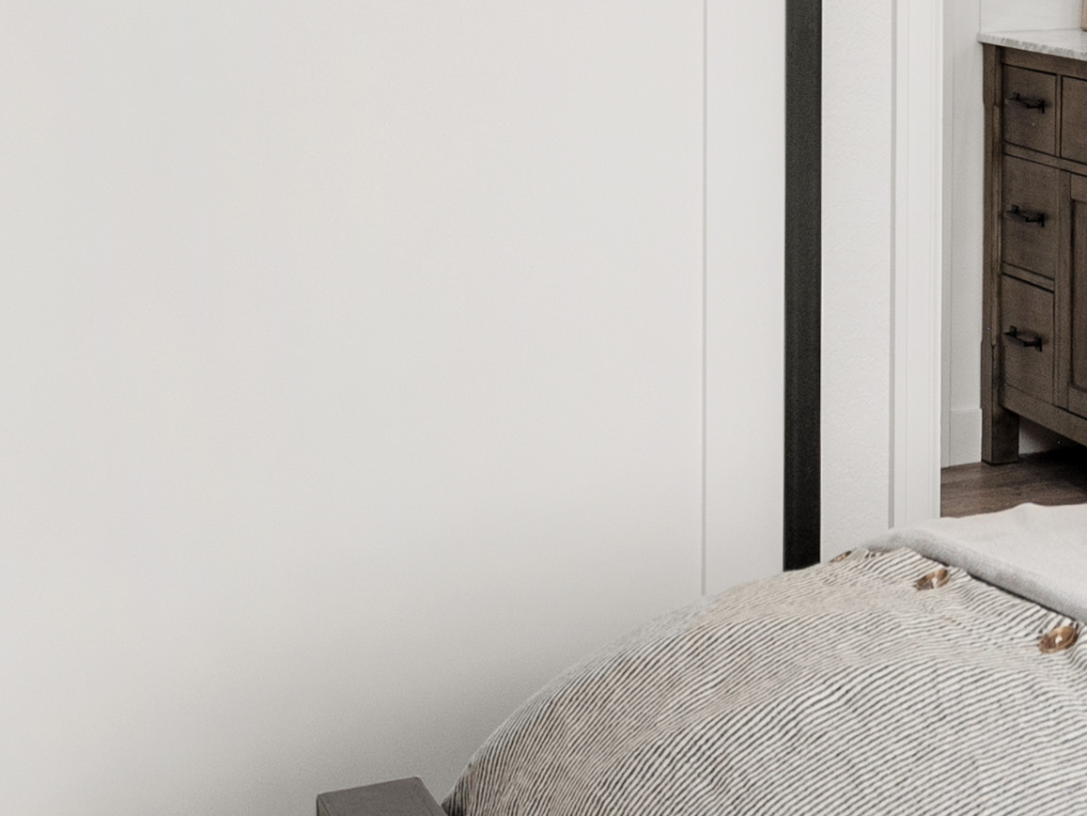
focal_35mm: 85
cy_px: -172
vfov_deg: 16.6
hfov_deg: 21.1
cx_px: 1376
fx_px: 2669
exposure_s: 1/25
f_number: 7.1
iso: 400
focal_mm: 17
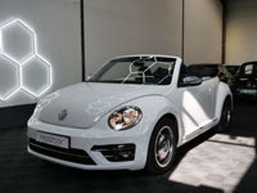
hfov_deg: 49.0
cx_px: 128
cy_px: 96
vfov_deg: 37.7
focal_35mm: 38
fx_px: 282
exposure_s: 1/80
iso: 200
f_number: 3.9
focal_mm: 19
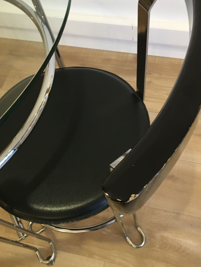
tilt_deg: -58.1
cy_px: 110
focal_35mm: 36
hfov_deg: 39.5
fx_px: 279
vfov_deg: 51.1
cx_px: 120
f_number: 2.2
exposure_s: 1/33
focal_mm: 4.15
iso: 160
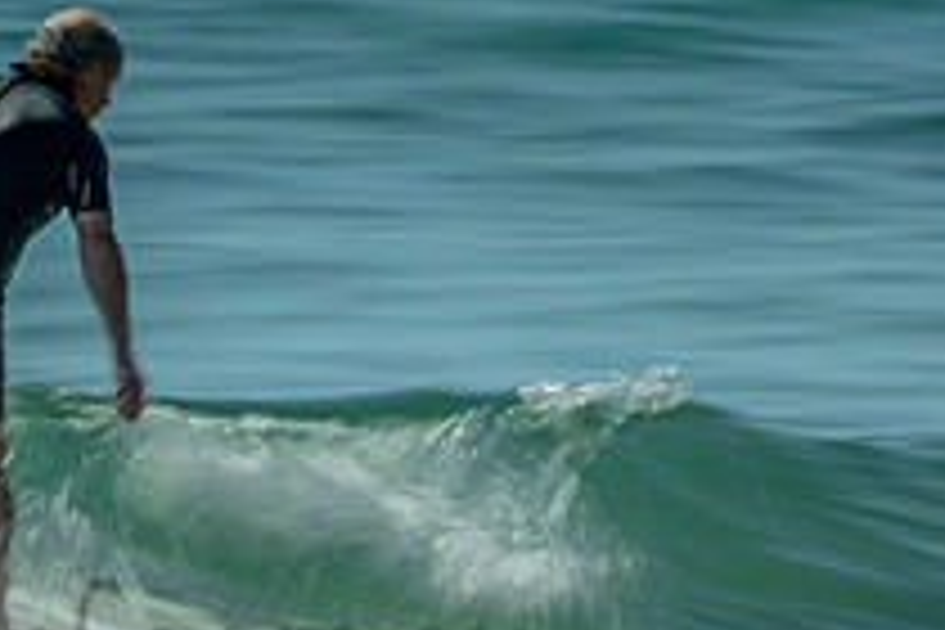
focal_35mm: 1691
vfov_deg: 0.8
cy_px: 436
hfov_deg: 1.2
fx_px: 44385
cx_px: -241
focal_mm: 500
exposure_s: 1/20
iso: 64
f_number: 5.6
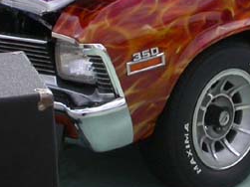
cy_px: -25
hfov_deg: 12.6
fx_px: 1119
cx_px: 243
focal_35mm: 155
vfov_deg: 9.5
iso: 100
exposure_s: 1/319
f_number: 6.7
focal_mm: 7.85
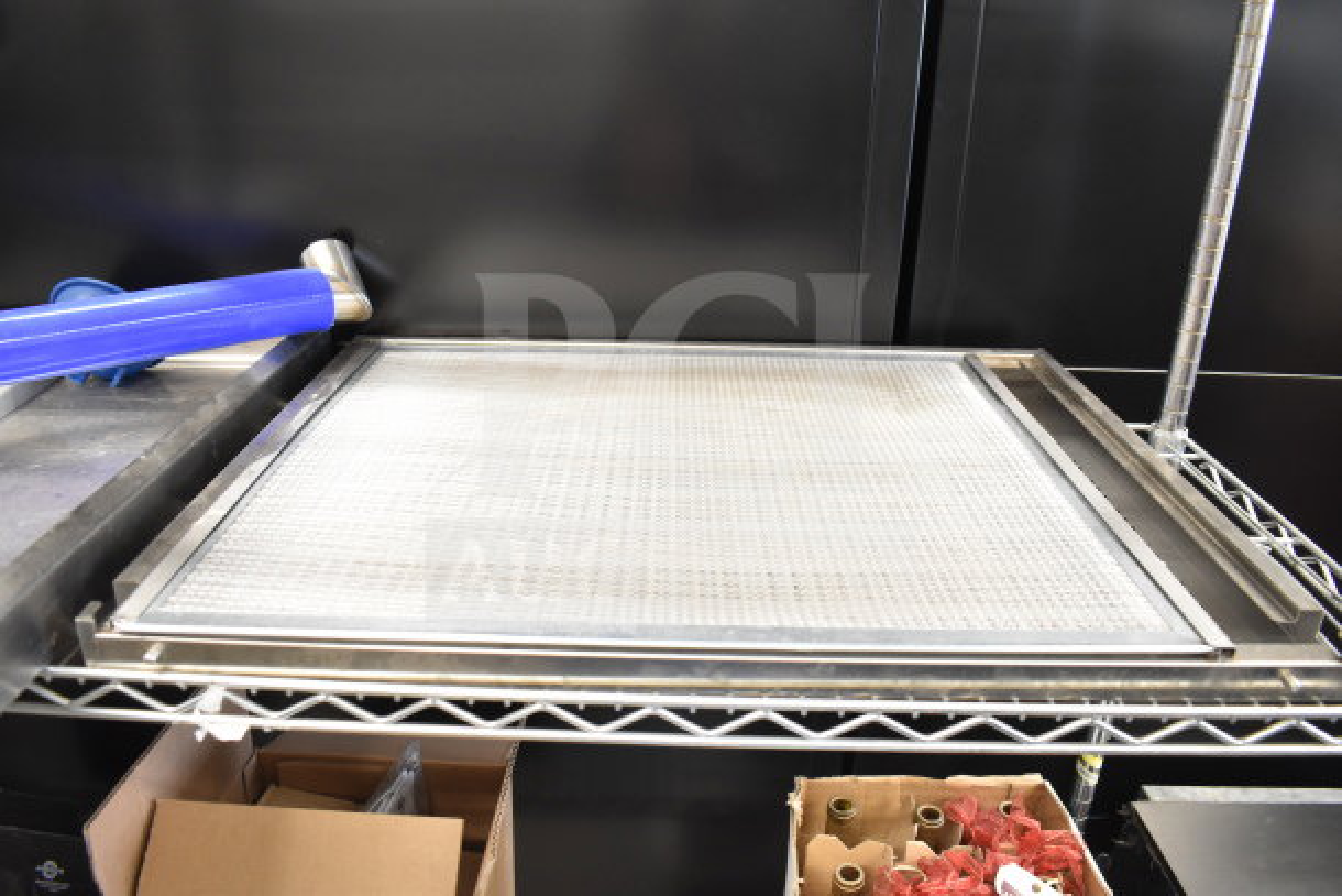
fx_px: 1007
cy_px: 448
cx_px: 671
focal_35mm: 27
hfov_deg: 67.4
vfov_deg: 48.0
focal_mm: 18
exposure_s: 1/30
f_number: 3.5
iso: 1600
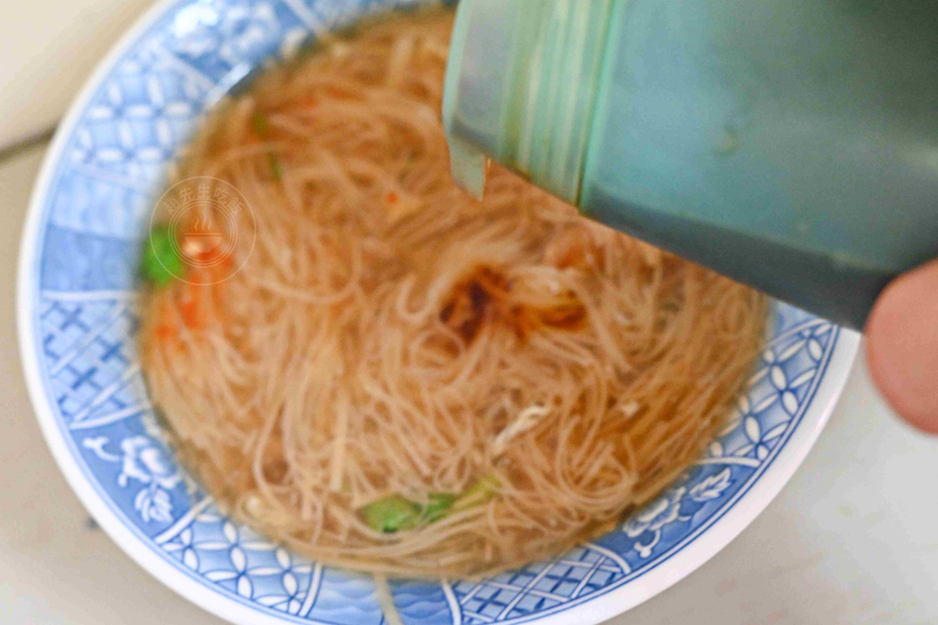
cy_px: 312
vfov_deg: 18.2
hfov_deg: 27.0
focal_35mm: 75
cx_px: 469
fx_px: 1954
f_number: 3.5
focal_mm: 50
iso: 4500
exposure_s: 1/200
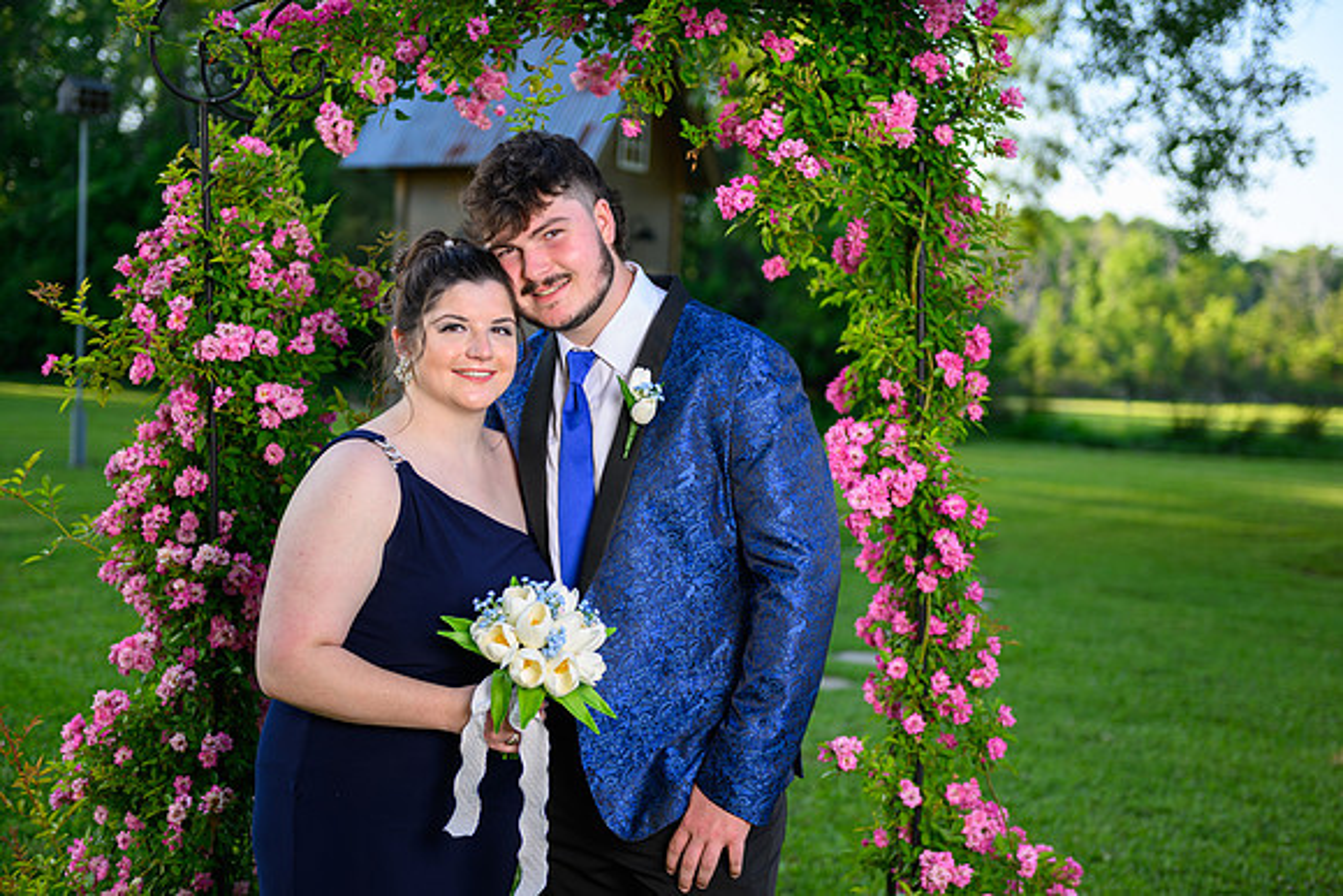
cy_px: 448
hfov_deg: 39.6
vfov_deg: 27.0
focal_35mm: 50
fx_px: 1866
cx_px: 672
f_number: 2.8
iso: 100
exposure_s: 1/250
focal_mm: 50
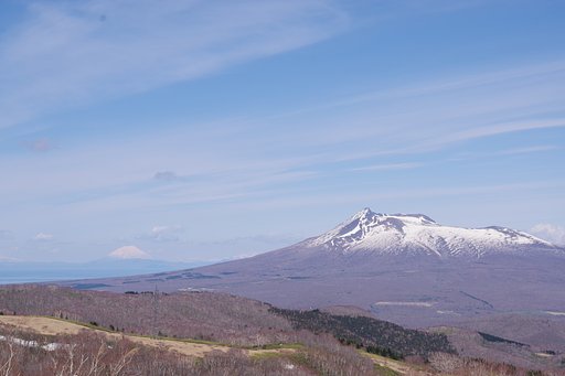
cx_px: 282
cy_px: 188
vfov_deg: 18.9
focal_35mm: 72
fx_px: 1130
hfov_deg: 28.1
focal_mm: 48
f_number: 11
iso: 200
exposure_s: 1/400
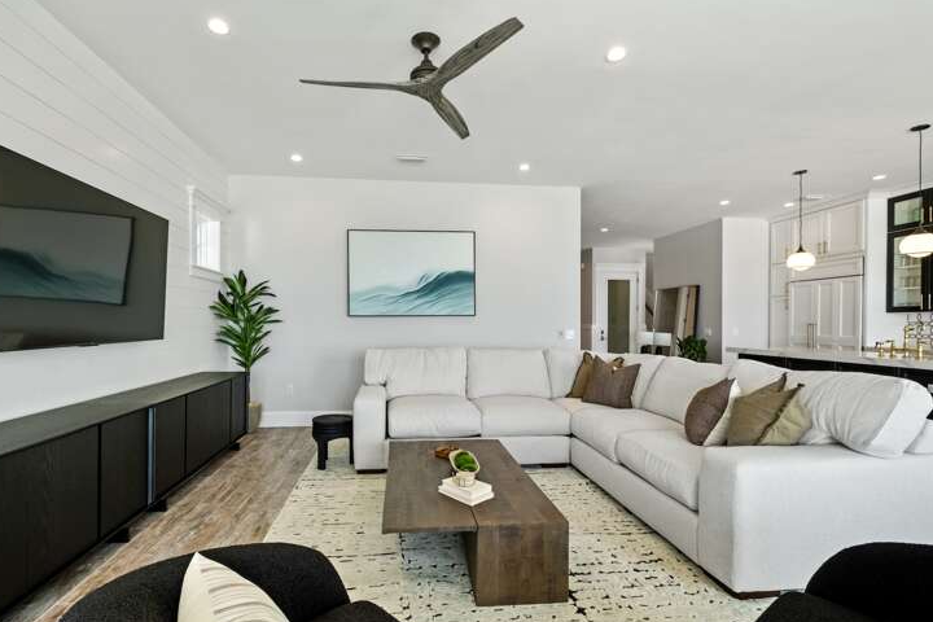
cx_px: 438
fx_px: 415
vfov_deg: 73.7
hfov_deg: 96.6
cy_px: 325
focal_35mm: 16
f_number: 7.1
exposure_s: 1/15
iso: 400
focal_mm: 10
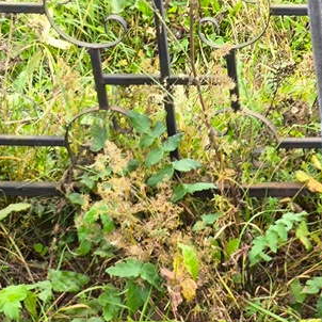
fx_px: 1231
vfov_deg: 14.9
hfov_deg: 14.3
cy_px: 225
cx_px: 423
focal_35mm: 117
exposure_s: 1/121
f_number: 1.7
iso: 50
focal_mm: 4.71
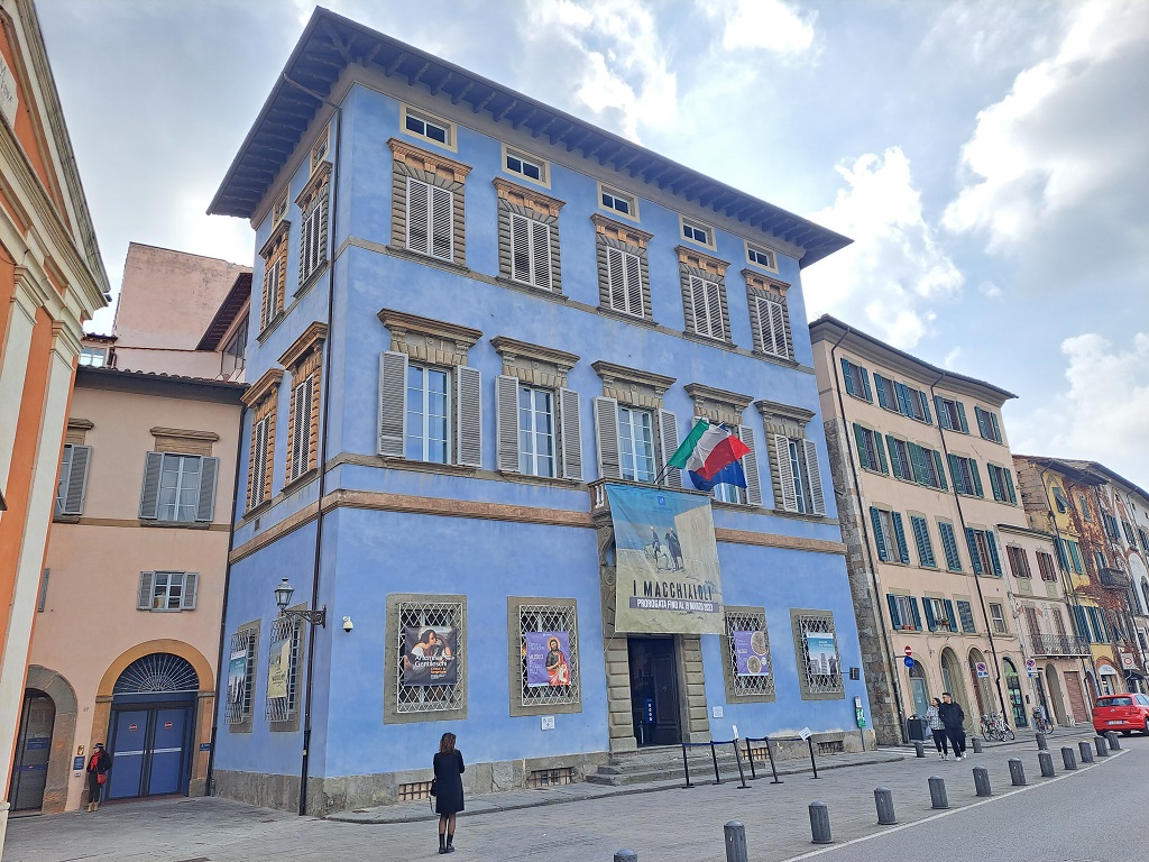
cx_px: 574
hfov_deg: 71.6
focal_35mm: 24
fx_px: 797
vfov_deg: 56.8
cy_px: 431
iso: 50
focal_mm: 5.23
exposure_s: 1/585
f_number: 1.8
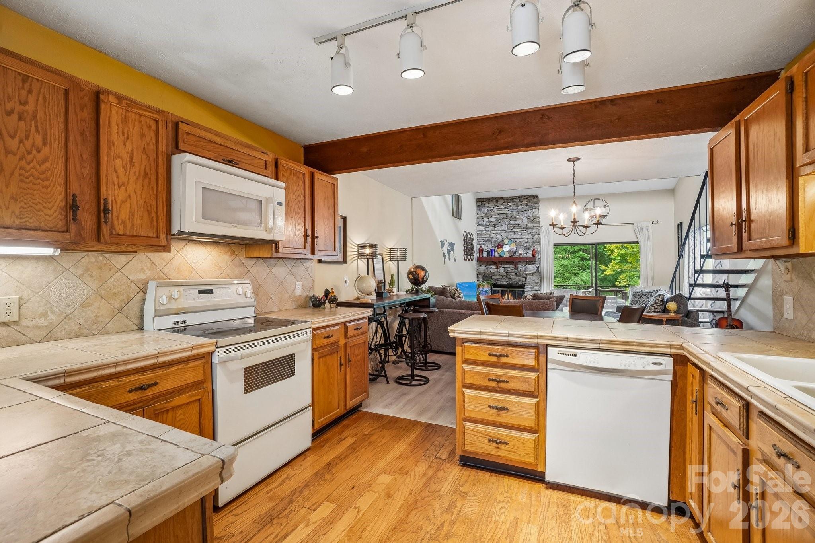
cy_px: 272
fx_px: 340
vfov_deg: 77.3
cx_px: 408
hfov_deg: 100.4
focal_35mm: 15
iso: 400
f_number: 8
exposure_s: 1/10
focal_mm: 10
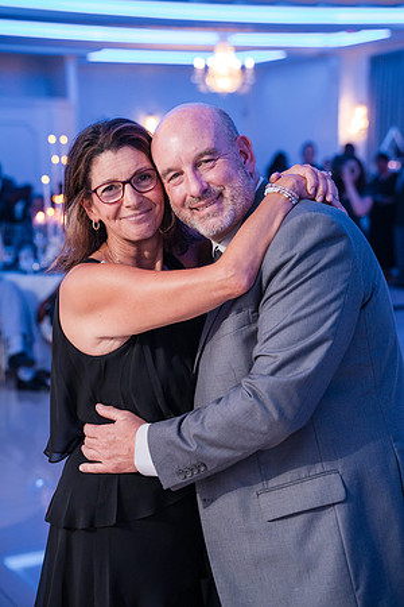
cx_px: 202
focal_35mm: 70
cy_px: 304
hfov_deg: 19.5
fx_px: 1178
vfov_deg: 28.8
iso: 5000
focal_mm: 70
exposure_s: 1/250
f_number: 4
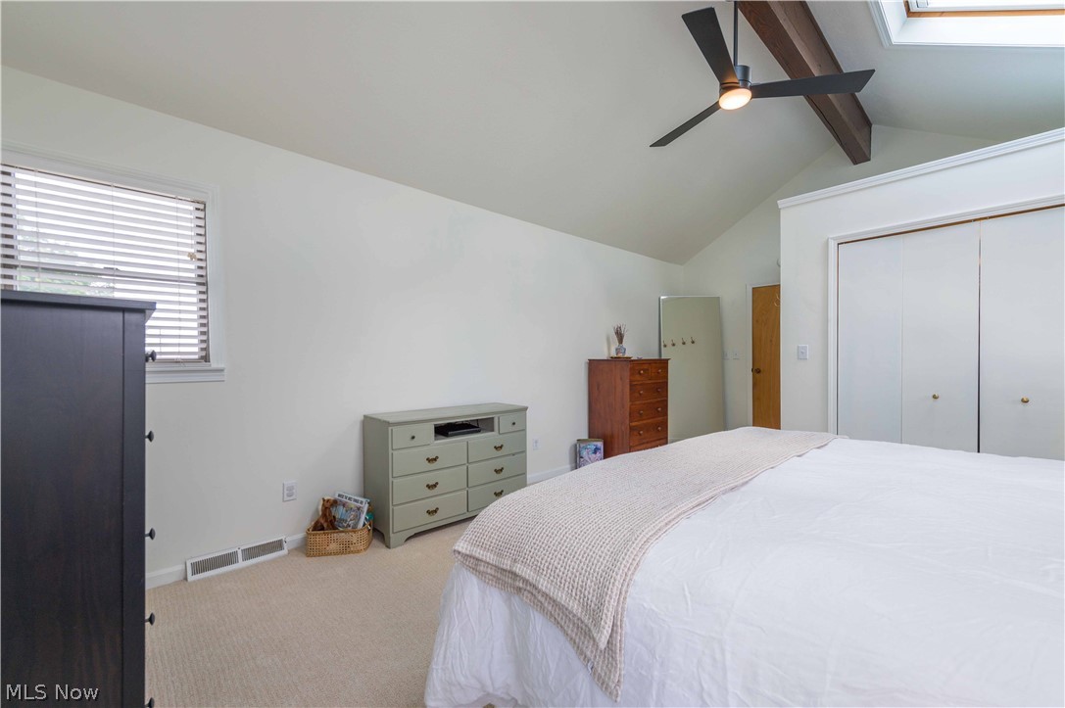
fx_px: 414
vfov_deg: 81.1
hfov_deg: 104.3
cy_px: 354
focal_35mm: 14
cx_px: 532
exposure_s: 1/60
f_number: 8
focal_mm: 14
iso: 100
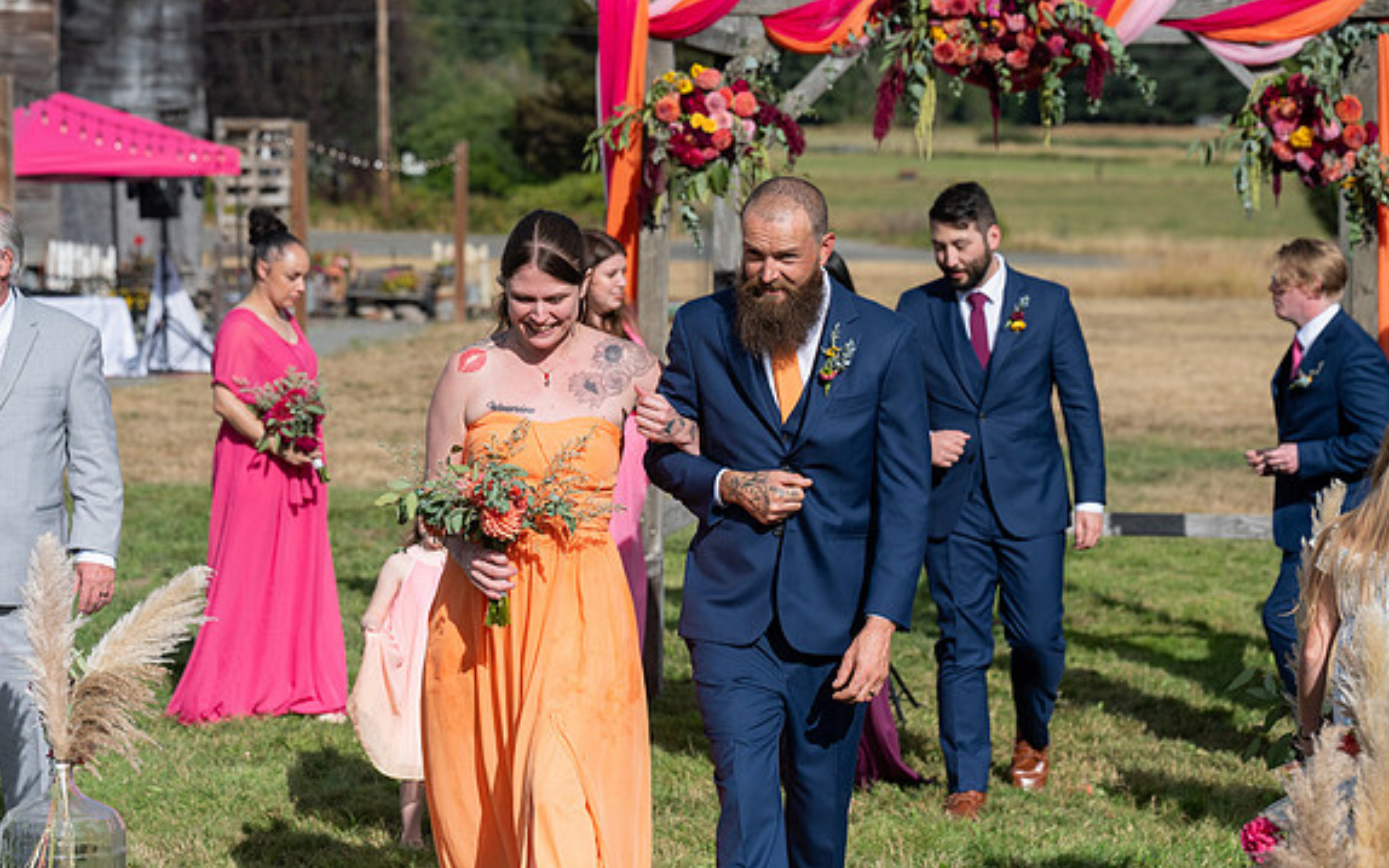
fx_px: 3824
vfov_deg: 13.0
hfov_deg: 20.6
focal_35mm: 101
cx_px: 692
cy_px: 451
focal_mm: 98
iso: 400
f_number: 5
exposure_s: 1/5000
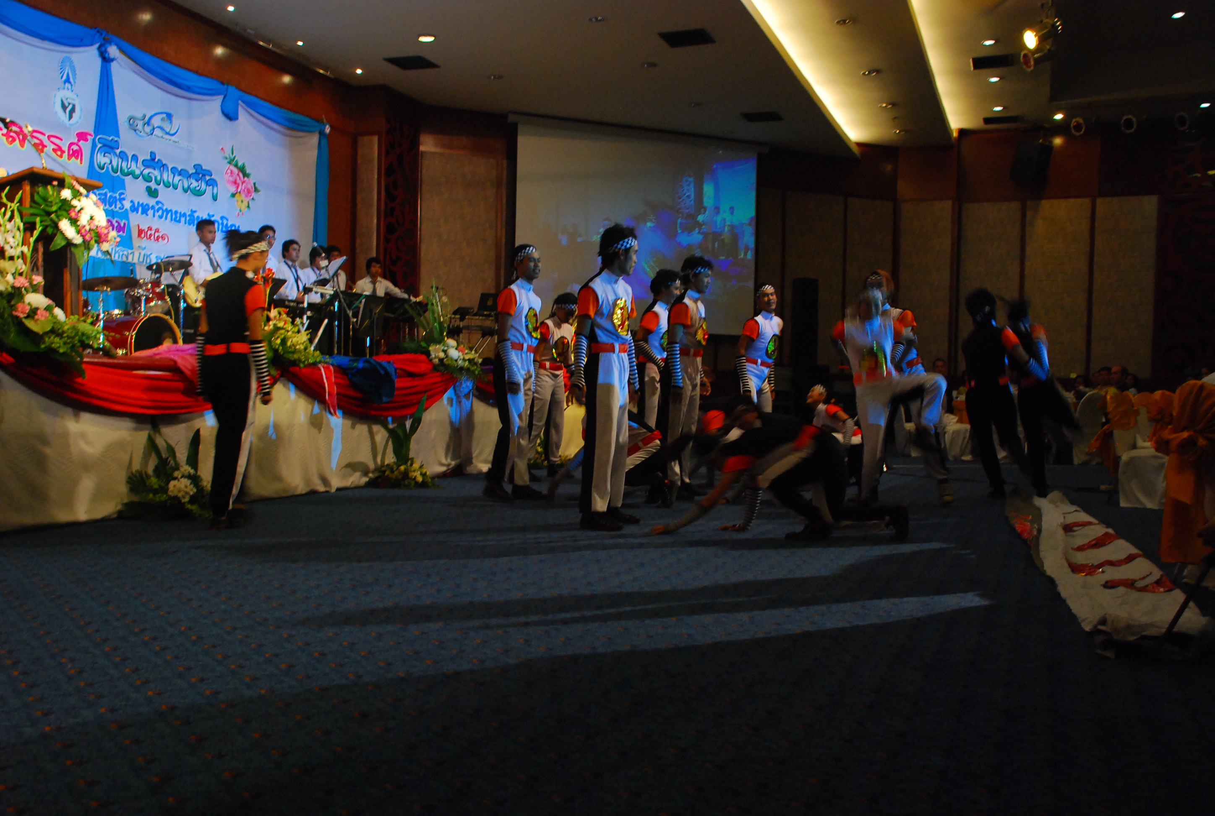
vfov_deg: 40.1
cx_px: 608
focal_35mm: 33
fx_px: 1116
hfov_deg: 57.1
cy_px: 408
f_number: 5.6
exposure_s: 1/30
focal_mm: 22
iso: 1000
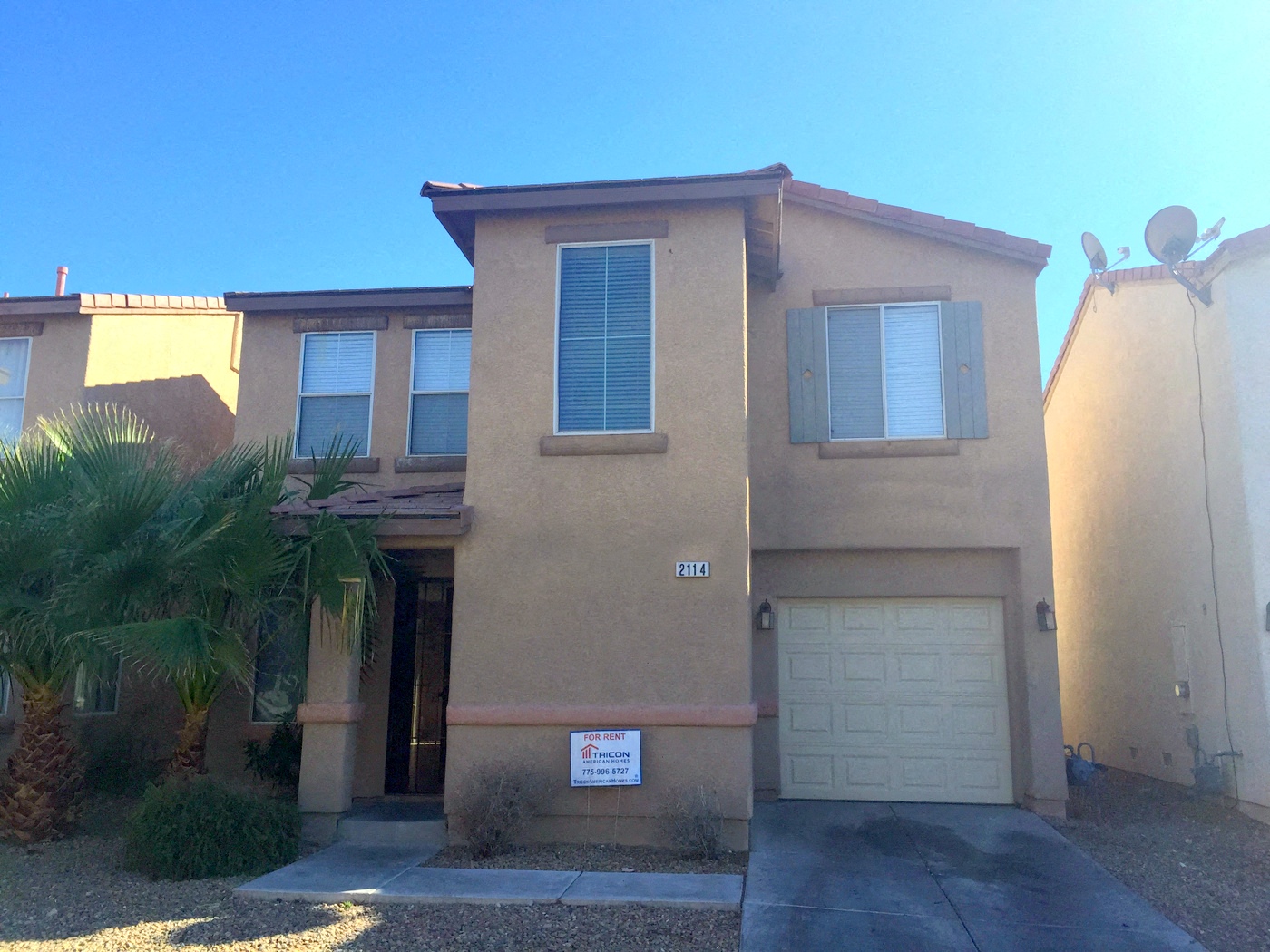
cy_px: 476
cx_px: 635
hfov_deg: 61.7
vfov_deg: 48.2
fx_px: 1064
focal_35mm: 29
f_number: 2.2
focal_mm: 4.15
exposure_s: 1/1412
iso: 32
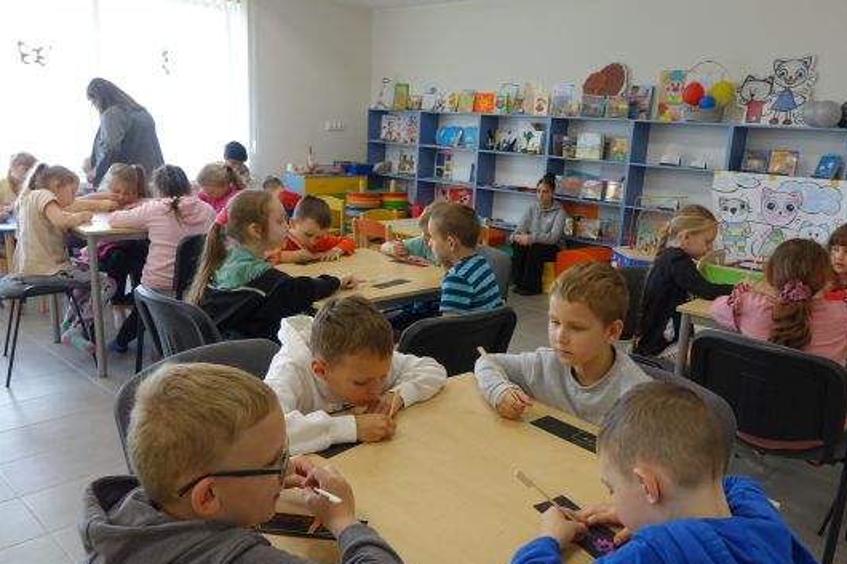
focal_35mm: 29
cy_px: 303
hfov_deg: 63.4
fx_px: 682
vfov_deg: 44.9
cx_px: 484
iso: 125
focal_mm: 8.8
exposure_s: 1/40
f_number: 2.8
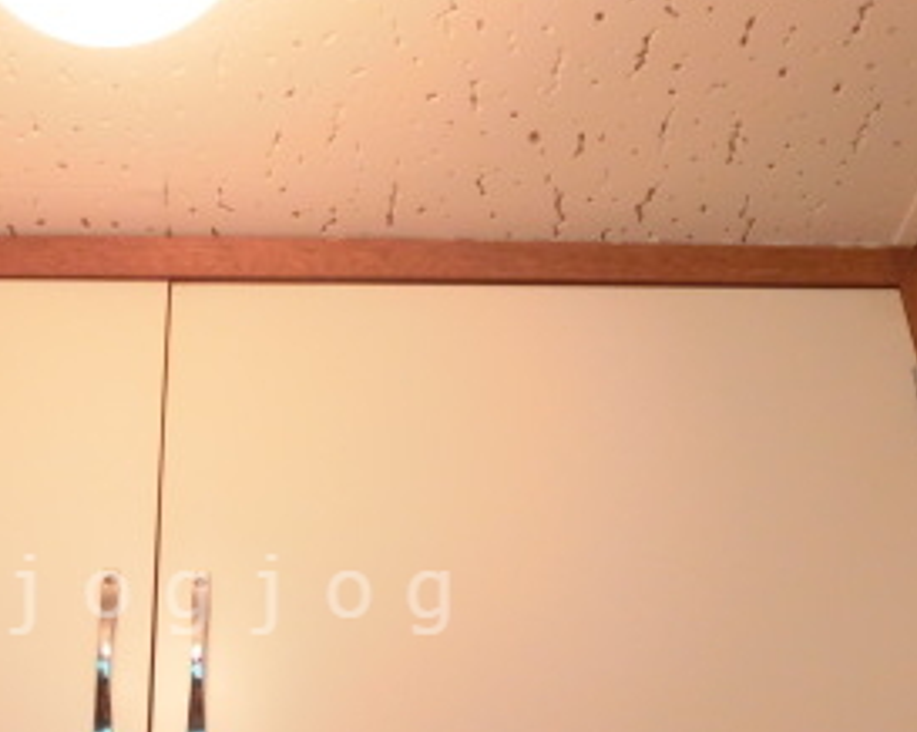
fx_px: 1492
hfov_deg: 33.5
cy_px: 594
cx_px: 238
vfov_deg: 27.0
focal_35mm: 55
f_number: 3
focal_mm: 4.24
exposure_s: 1/125
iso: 320
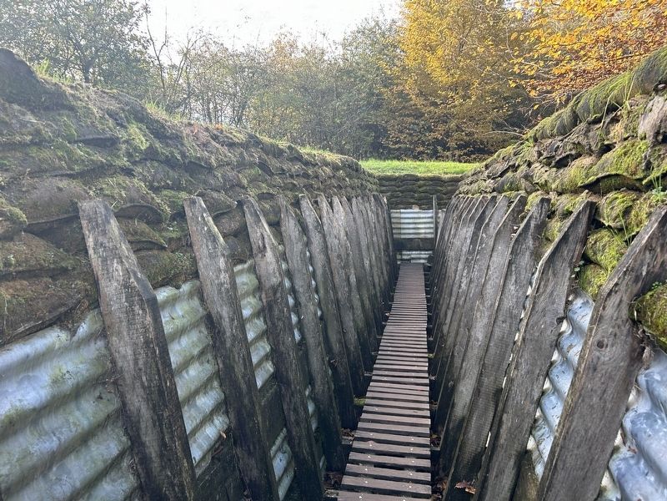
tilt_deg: -4.2
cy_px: 250
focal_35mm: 26
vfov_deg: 53.1
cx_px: 334
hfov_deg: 67.3
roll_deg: -1.6
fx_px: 501
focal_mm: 5.7
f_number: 1.5
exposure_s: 1/121
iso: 40
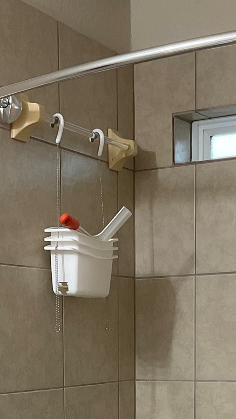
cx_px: 92
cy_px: 466
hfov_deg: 15.1
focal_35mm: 80
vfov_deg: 24.6
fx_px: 890
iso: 40
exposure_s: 1/60
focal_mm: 3
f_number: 1.8
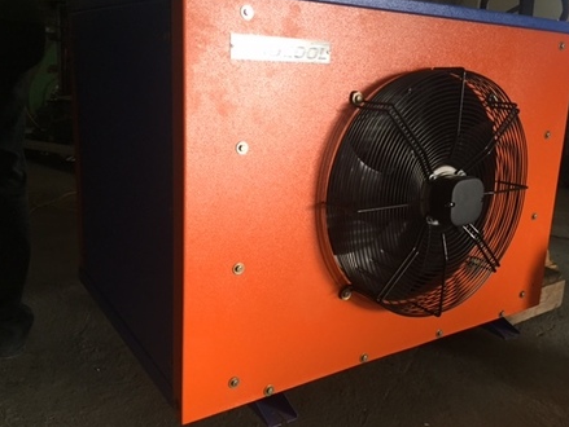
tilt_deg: -11.4
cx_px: 311
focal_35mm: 33
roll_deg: -2.9
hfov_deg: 55.2
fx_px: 543
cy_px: 191
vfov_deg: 42.9
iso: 160
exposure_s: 1/30
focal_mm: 4.15
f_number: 2.2
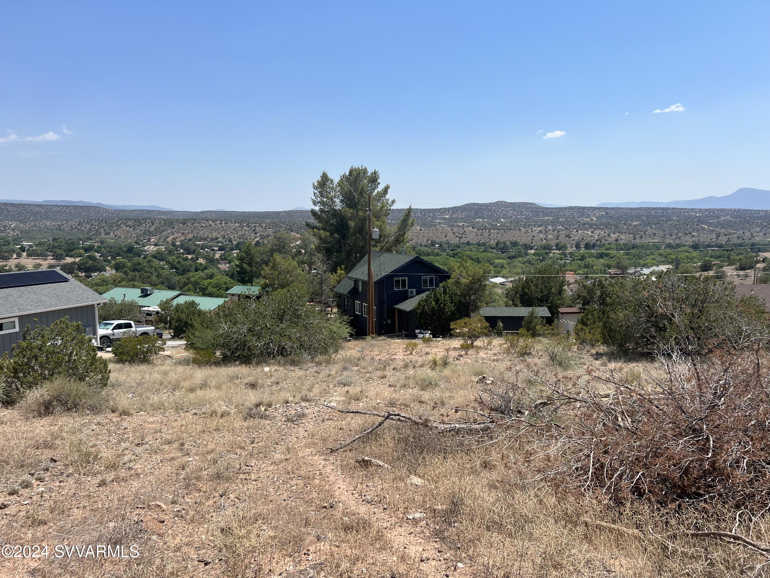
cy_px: 289
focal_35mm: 26
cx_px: 385
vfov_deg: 53.1
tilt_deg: -7.2
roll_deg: +0.2
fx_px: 578
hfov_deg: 67.3
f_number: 1.5
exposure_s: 1/5319
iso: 50
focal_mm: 5.7
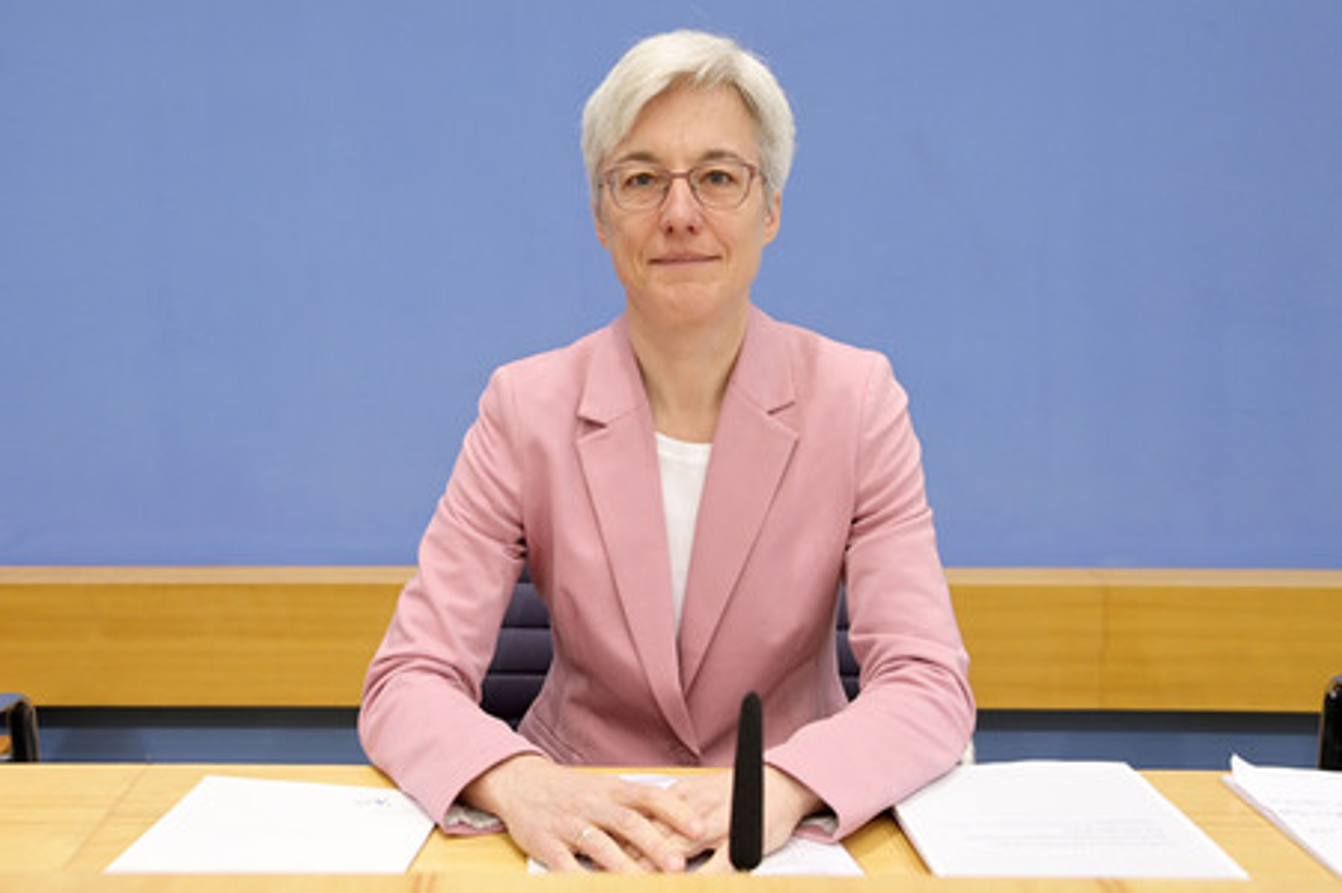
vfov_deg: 36.8
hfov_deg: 53.2
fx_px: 1341
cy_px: 446
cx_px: 671
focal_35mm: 36
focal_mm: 36
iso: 3200
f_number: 5
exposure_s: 1/400
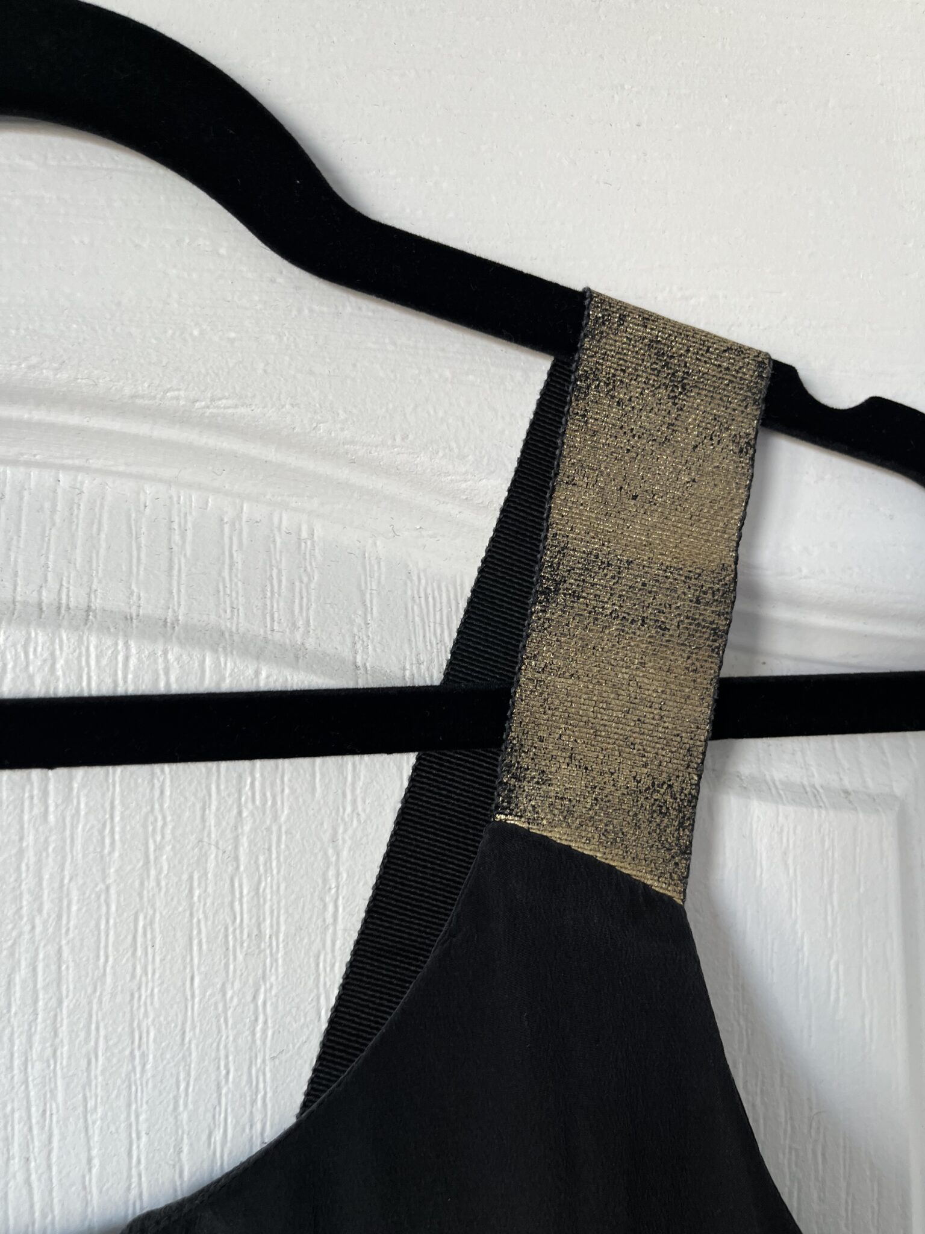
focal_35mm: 26
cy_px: 617
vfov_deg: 67.3
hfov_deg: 53.1
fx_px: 926
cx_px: 462
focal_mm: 5.1
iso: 64
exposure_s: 1/75
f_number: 1.6
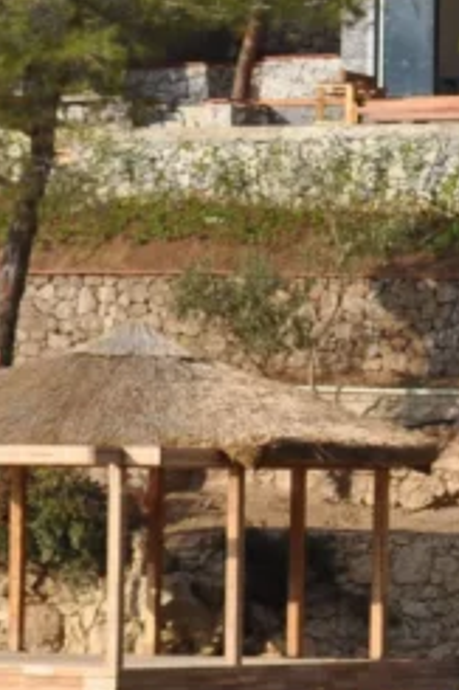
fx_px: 6609
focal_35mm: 345
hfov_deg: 4.0
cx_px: 707
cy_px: 87
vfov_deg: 6.0
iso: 200
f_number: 10
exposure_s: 1/400
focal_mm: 55
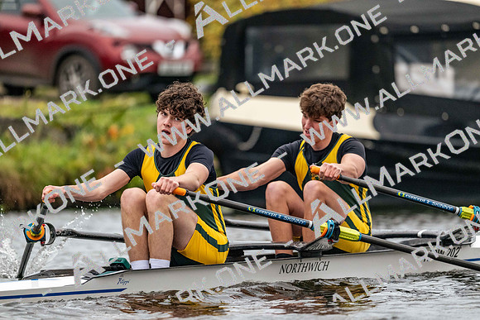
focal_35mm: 400
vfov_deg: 3.4
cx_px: 240
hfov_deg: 5.2
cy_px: 160
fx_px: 5334
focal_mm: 400
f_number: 4.5
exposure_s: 1/2000
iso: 4000
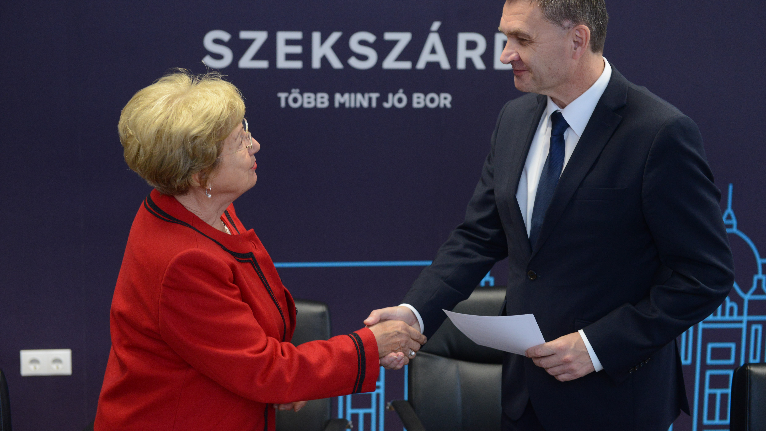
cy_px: 186
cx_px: 379
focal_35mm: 70
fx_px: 1422
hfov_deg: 30.2
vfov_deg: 17.2
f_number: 4
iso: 1600
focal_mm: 66
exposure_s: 1/160
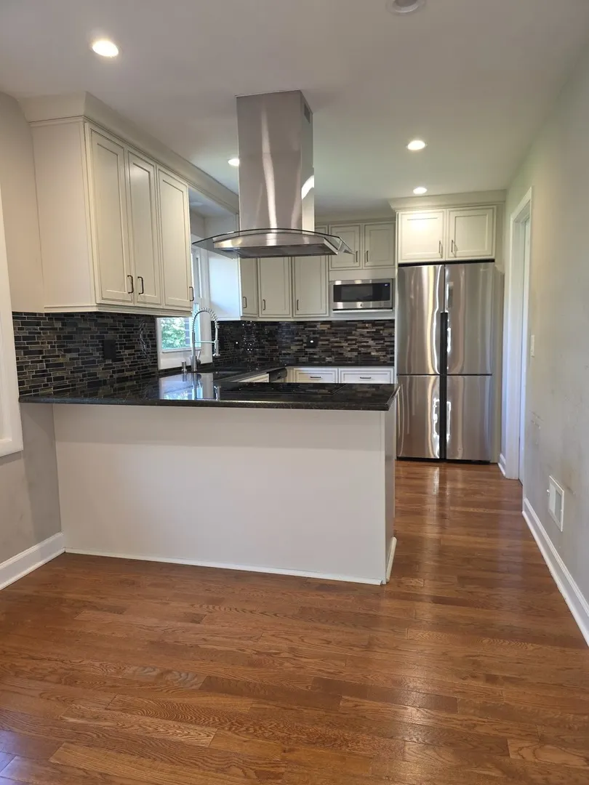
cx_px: 294
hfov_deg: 58.9
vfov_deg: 73.9
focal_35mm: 23
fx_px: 522
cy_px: 392
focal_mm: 6.3
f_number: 1.7
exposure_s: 1/60
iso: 125
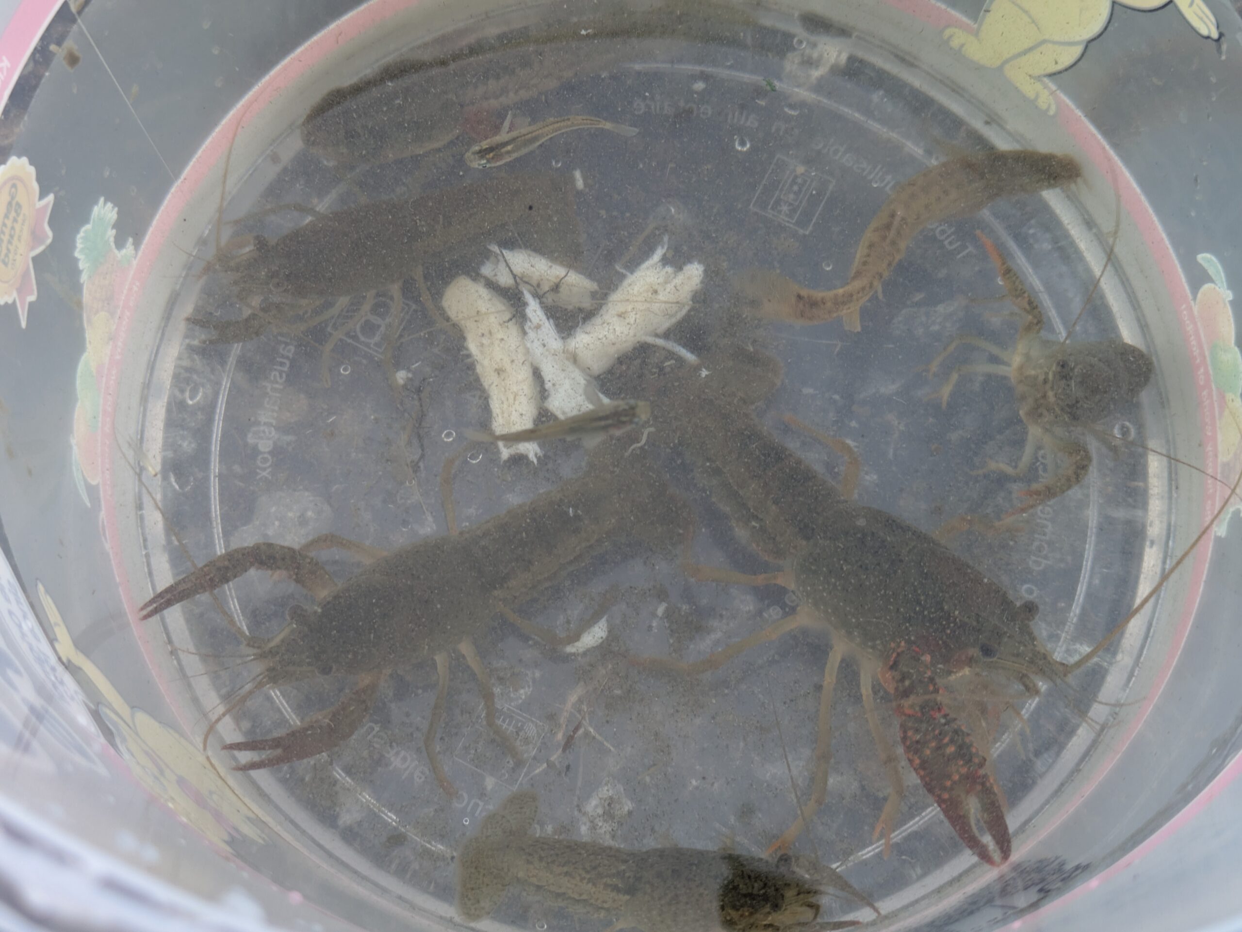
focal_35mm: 51
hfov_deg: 37.5
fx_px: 1831
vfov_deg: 28.6
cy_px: 466
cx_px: 621
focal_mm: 5.43
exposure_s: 1/193
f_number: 1.89
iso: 39
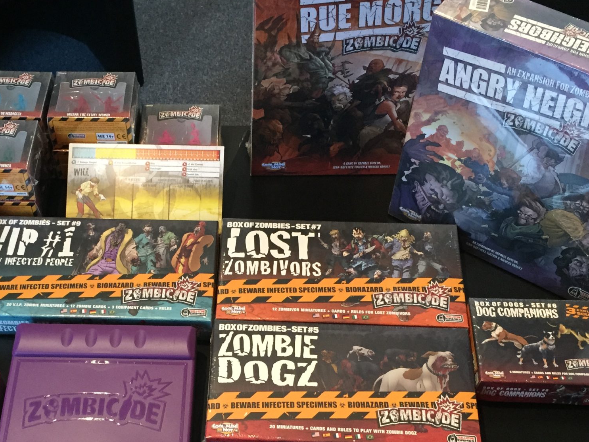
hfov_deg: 37.9
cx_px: 211
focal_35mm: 50
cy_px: 376
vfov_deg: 28.3
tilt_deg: -57.1
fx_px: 851
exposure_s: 1/33
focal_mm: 4.15
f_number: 2.2
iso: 200
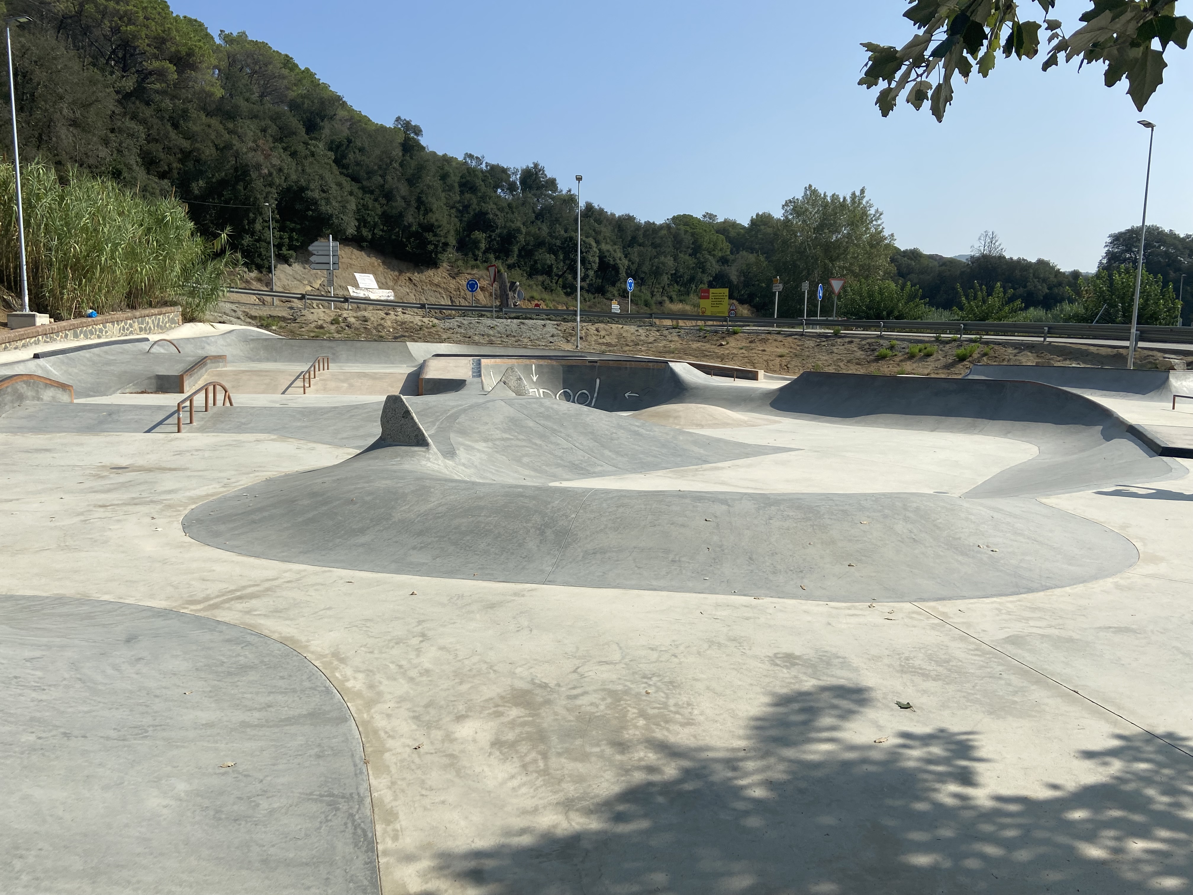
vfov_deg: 53.1
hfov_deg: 67.3
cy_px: 448
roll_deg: -2.0
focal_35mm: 26
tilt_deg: -9.9
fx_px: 896
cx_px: 596
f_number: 1.8
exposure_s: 1/4274
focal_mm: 4.25
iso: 32
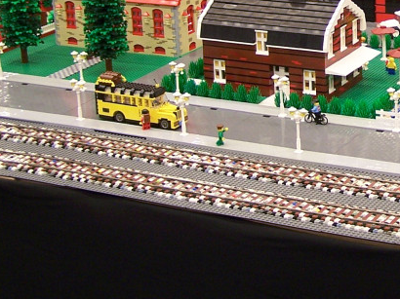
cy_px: 19
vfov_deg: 15.3
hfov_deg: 19.9
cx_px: 417
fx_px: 1097
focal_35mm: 95
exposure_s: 1/2
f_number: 2.8
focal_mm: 6.3
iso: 80
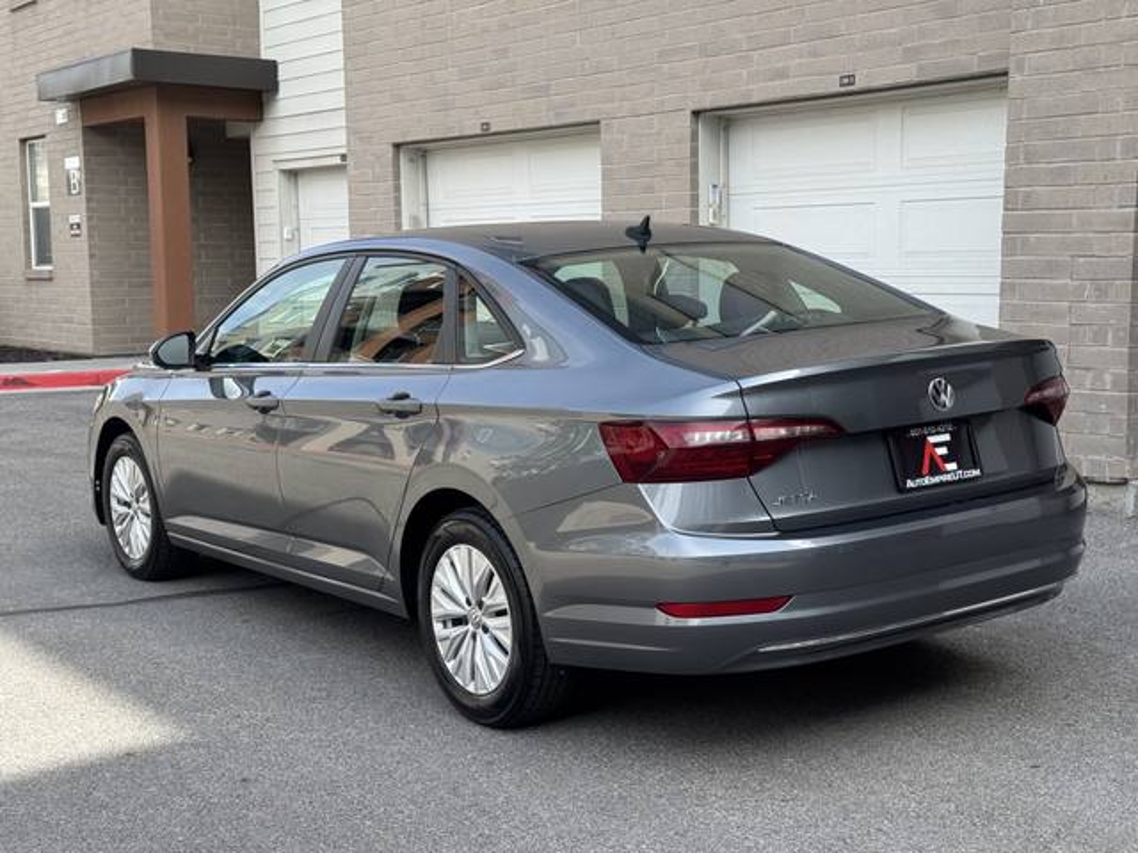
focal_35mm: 48
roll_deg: -0.2
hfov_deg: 39.7
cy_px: 426
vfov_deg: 30.3
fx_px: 1578
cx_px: 569
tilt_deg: -6.6
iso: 64
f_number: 1.78
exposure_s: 1/966
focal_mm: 6.76
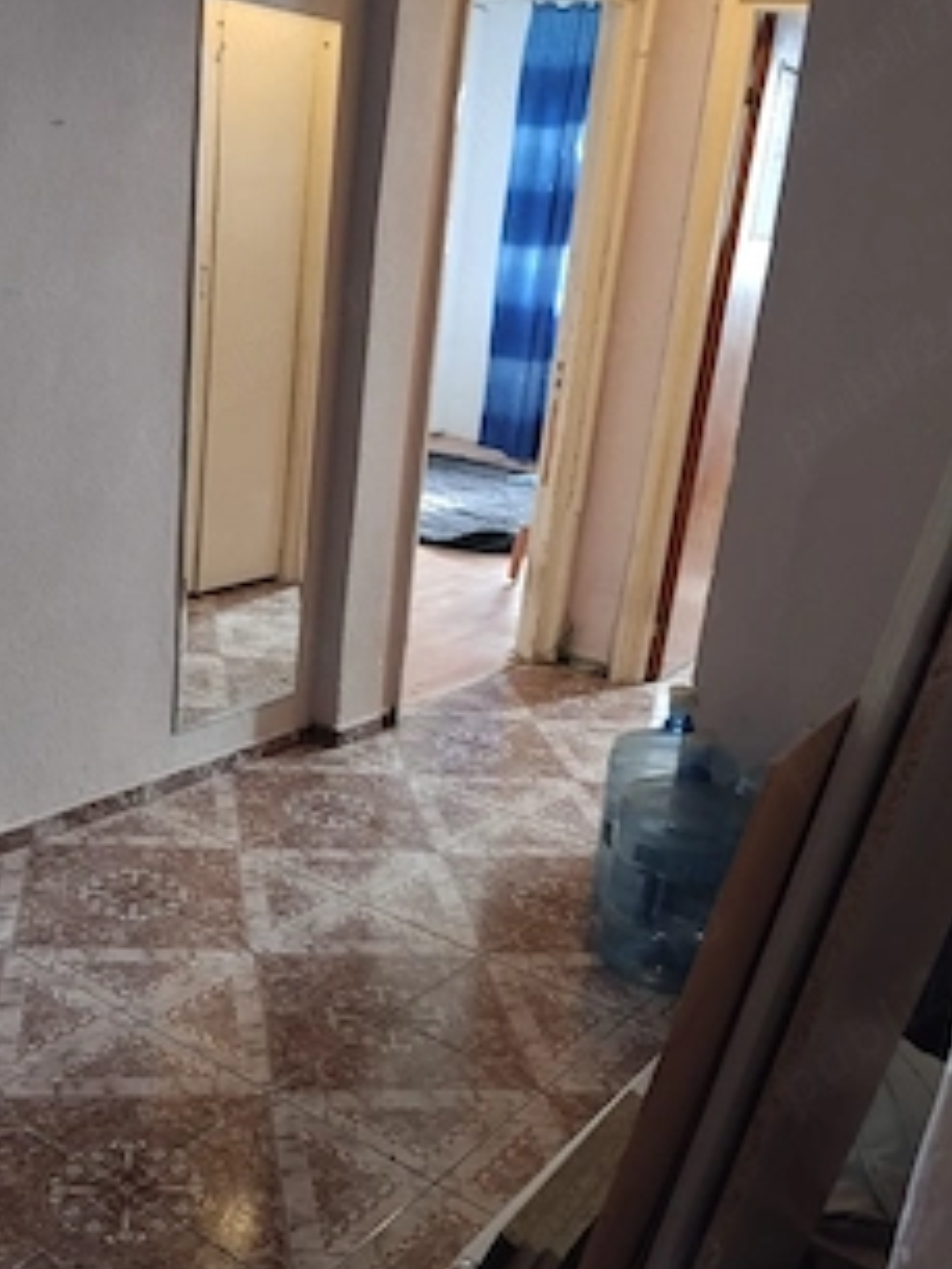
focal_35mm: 38
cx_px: 349
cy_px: 732
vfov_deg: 48.8
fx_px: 1392
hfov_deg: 37.5
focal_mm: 4.22
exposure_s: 1/25
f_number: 1.8
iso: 500
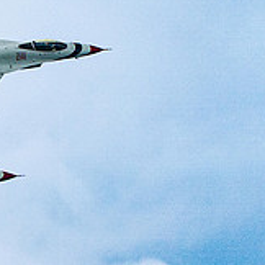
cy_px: 152
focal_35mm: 2008
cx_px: 60
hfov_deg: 0.9
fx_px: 17392
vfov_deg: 0.9
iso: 640
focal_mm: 400
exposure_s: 1/1250
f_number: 9
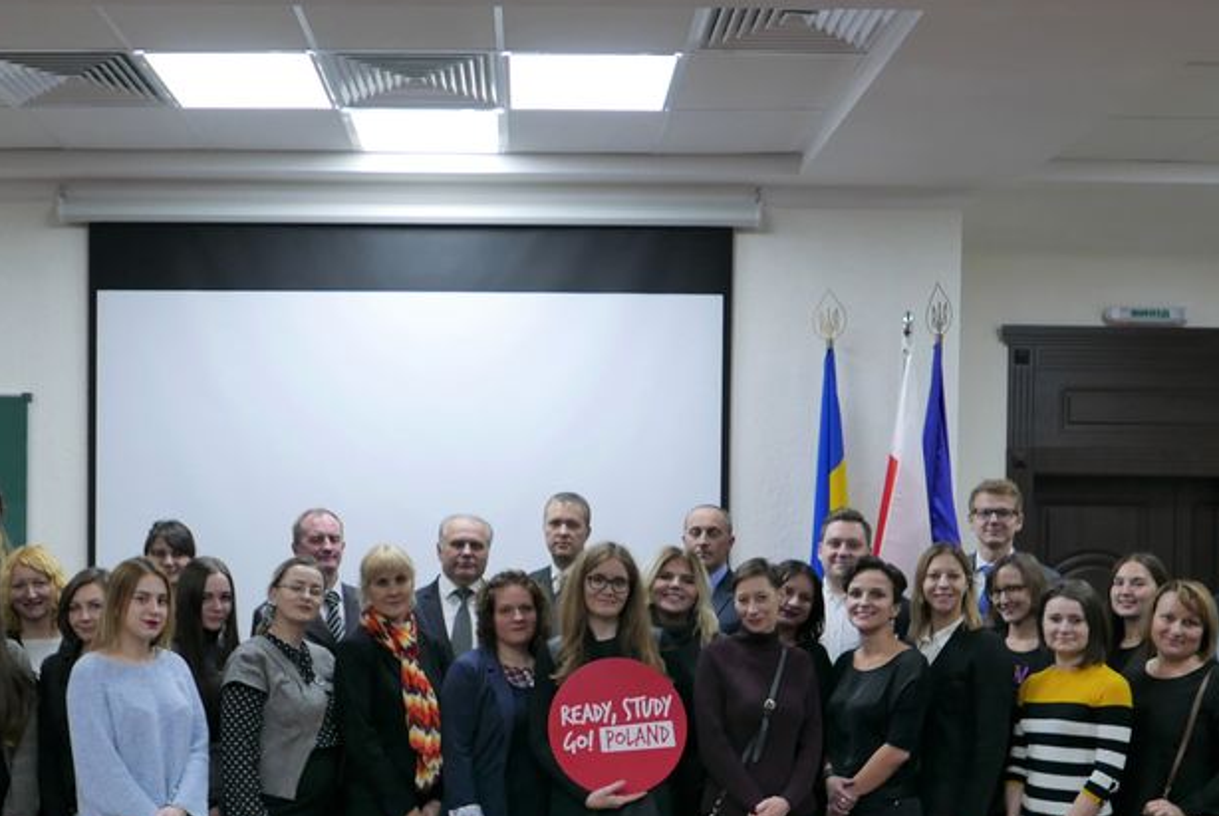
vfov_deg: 33.1
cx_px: 504
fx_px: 1356
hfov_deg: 48.2
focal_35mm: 40
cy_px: 569
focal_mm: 10.9
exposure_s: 1/60
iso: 200
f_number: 1.7
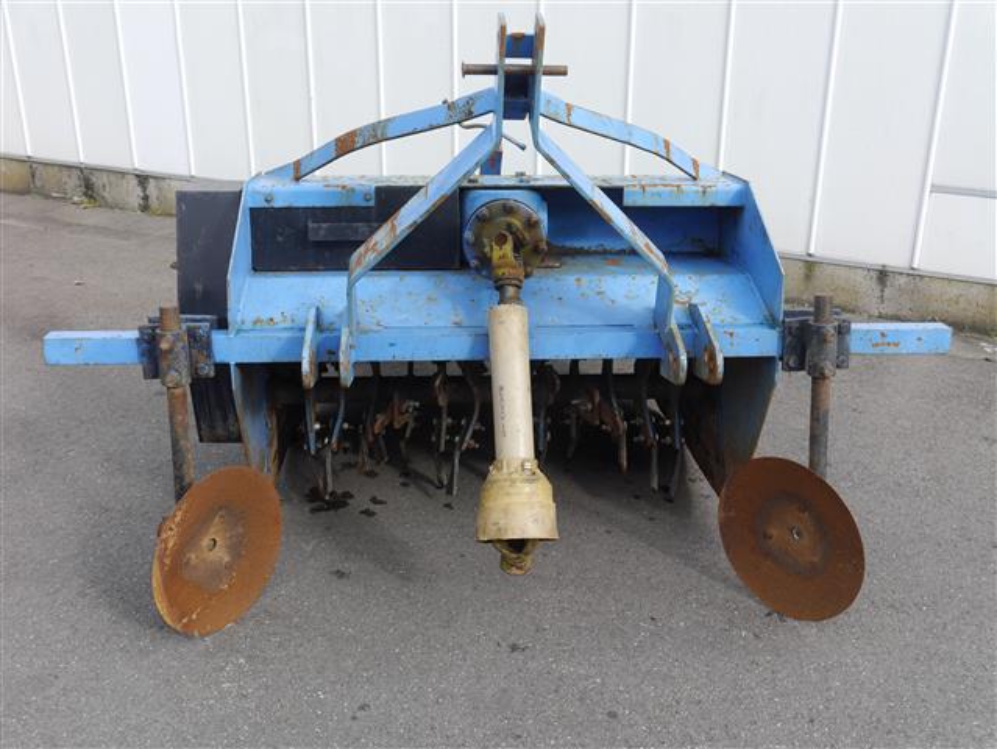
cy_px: 374
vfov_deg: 36.0
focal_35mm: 40
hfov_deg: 46.8
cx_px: 498
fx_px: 1153
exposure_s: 1/200
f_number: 6.3
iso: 160
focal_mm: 20
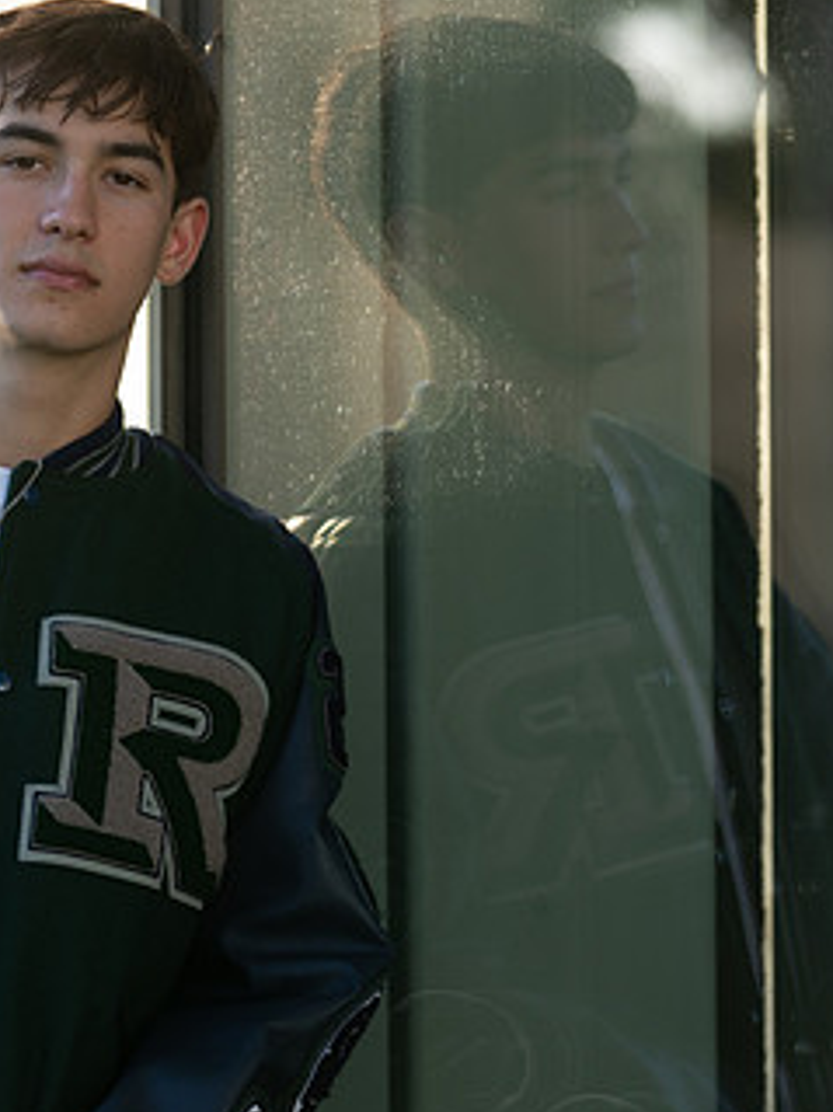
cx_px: 52
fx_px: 6967
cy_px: 469
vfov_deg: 9.1
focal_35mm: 217
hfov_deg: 6.8
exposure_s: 1/800
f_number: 2.8
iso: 250
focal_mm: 124
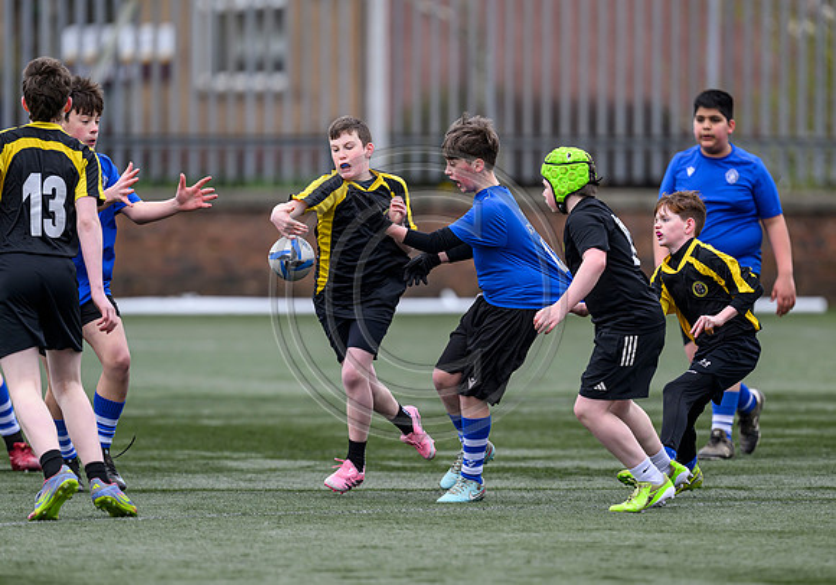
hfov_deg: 4.1
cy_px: 297
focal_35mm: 498
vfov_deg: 2.9
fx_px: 11755
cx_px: 483
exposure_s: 1/1250
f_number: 3.5
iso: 500
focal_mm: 400
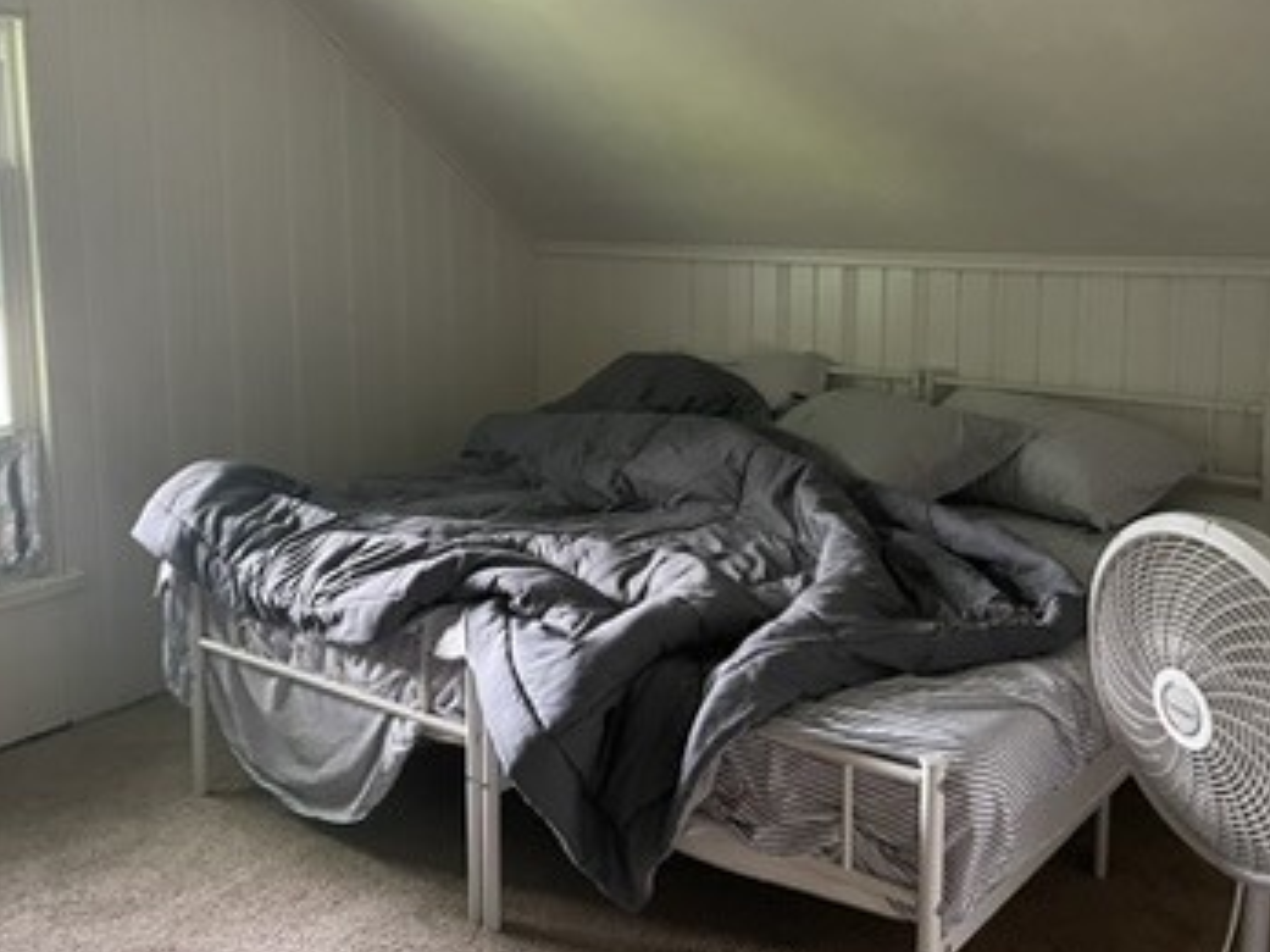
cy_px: 341
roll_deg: -0.4
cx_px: 523
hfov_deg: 51.1
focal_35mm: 36
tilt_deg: -6.6
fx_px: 1320
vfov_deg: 39.3
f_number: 1.6
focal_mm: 4.2
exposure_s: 1/60
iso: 400
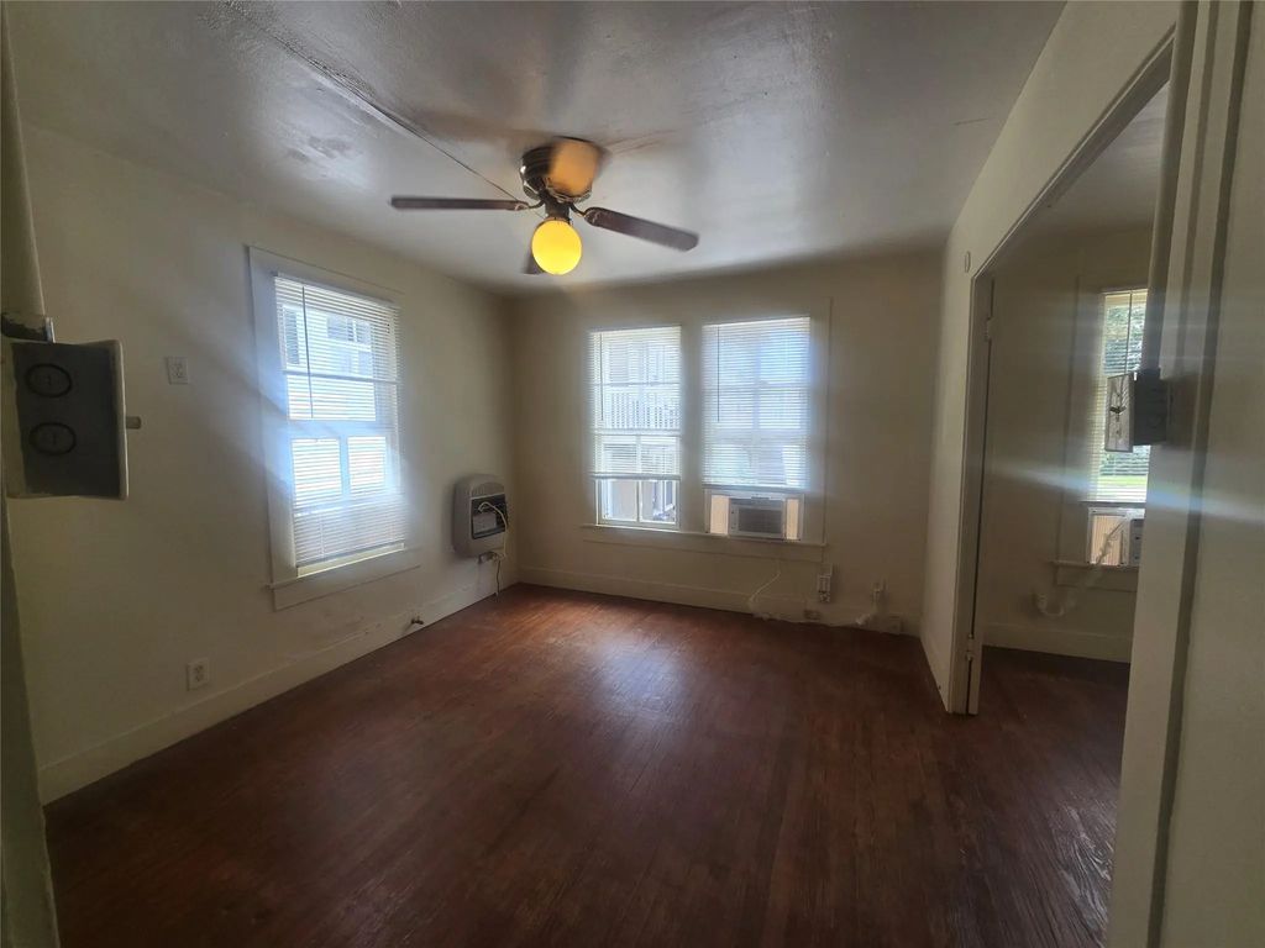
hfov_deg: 106.2
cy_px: 474
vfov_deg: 89.9
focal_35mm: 13
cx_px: 632
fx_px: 475
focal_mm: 2.2
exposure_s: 1/165
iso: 50
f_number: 2.2
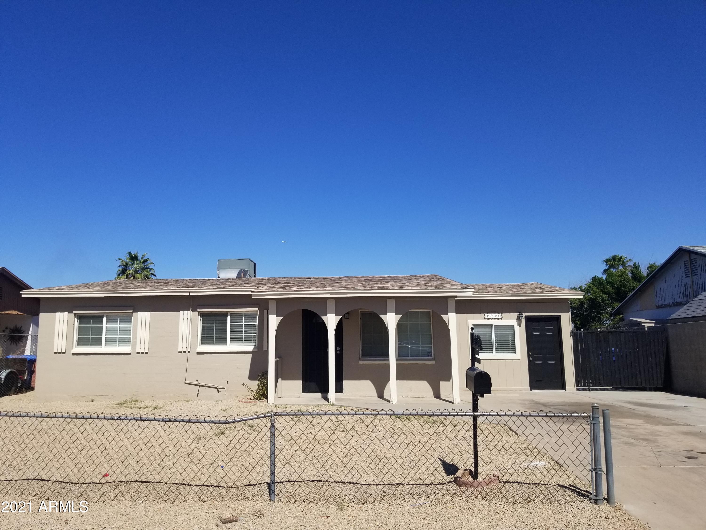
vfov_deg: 53.1
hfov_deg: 67.3
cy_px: 265
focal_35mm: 26
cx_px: 353
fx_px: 530
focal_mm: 4.25
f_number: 1.7
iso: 50
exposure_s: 1/4672
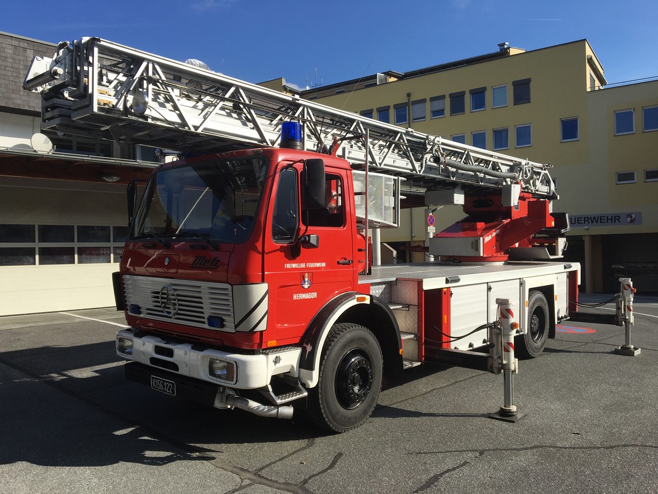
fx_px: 551
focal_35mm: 29
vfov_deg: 48.2
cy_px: 247
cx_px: 329
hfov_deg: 61.7
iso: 25
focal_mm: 4.15
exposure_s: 1/1832
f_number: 2.2
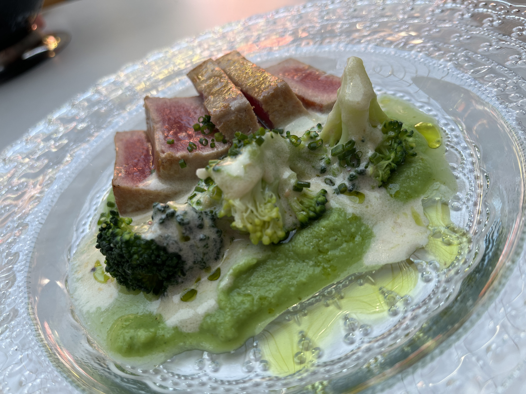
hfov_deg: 67.3
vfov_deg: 53.1
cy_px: 197
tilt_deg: -42.5
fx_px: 395
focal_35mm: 26
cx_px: 263
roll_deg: +19.9
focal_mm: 5.1
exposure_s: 1/121
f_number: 1.6
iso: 40
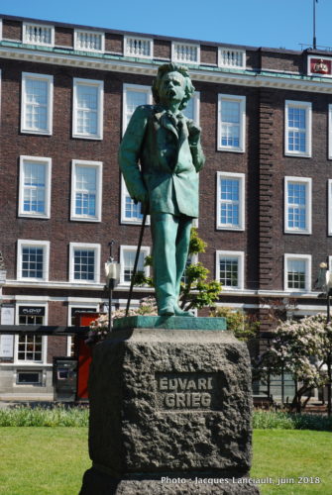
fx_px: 992
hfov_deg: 19.0
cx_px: 166
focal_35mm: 72
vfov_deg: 28.0
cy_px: 248
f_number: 7.1
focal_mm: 48
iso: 100
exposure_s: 1/200
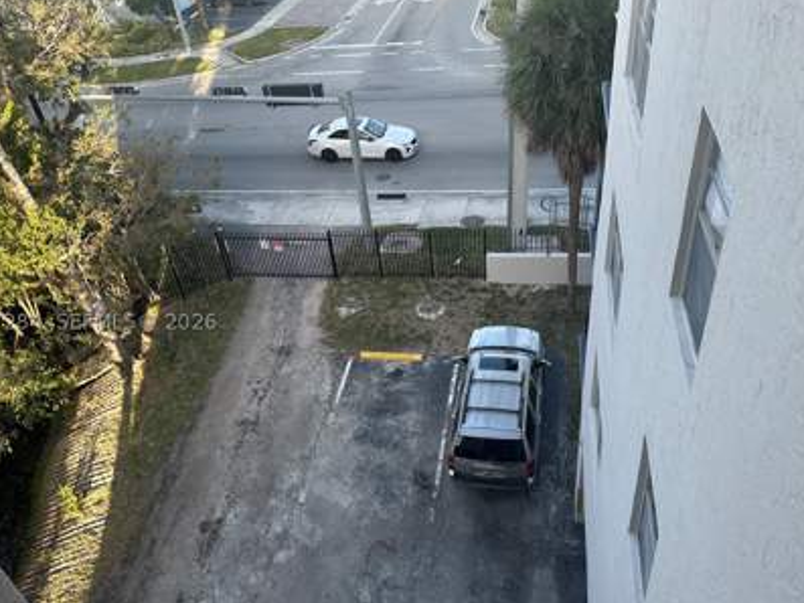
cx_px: 403
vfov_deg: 48.2
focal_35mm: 29
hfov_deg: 61.6
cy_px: 322
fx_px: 674
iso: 80
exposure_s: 1/552
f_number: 1.78
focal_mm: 6.86
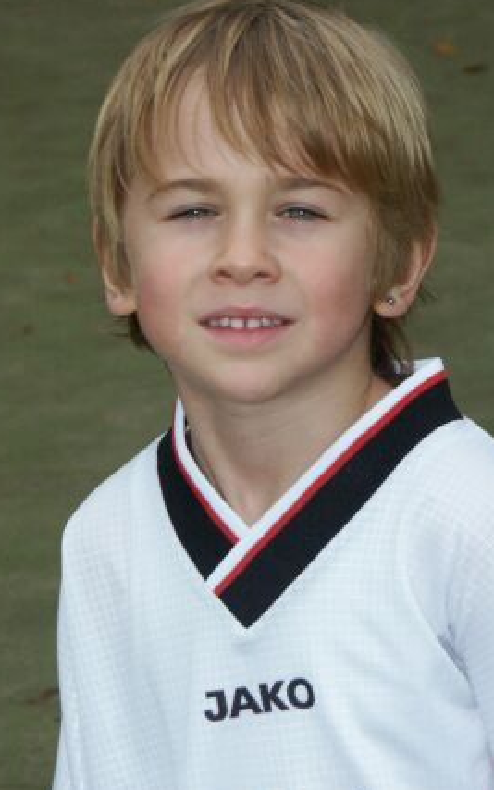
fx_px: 4501
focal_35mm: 209
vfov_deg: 10.0
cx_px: 231
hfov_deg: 6.3
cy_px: 362
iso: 200
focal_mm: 39.93
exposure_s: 1/750
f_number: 4.5
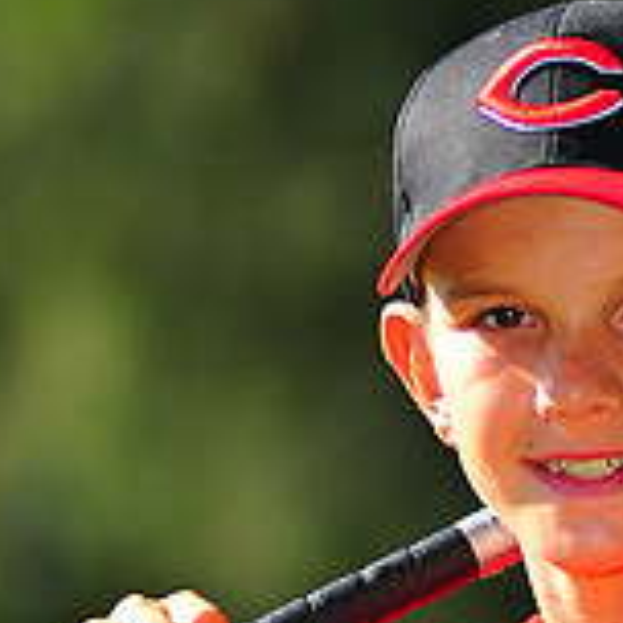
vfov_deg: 3.0
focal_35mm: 585
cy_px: 697
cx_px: 504
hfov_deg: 3.0
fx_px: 11912
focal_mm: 180
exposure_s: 1/1250
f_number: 3.5
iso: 200
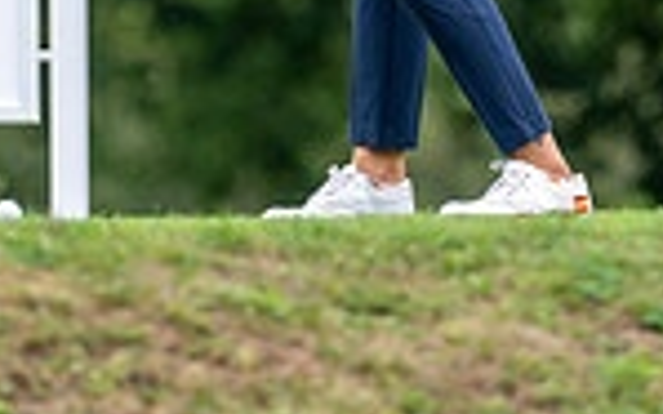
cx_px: 222
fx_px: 16725
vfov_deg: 1.4
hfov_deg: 2.3
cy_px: -432
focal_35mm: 926
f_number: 5
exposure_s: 1/1000
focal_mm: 300
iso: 400
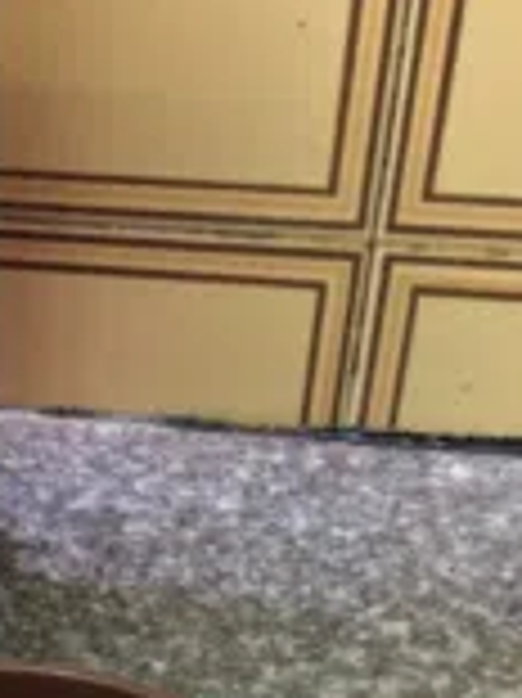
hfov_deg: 19.1
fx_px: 1510
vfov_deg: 24.0
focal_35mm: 75
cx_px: 14
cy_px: 802
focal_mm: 4.15
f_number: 2.2
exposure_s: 1/17
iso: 500
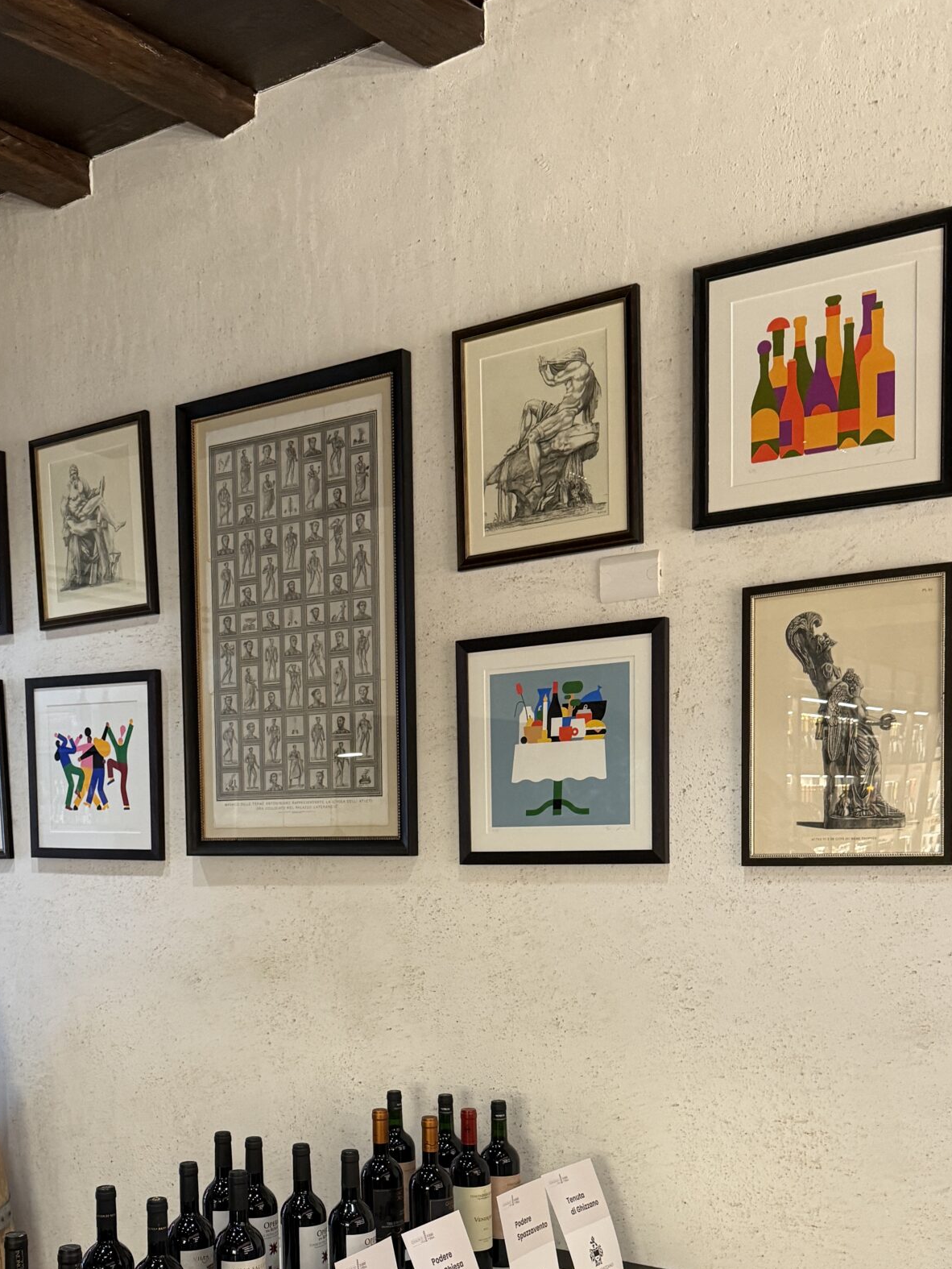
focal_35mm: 39
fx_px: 1430
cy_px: 931
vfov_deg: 46.4
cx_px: 378
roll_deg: +0.0
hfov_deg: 36.7
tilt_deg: -3.0
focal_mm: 6.76
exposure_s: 1/60
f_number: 1.78
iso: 400
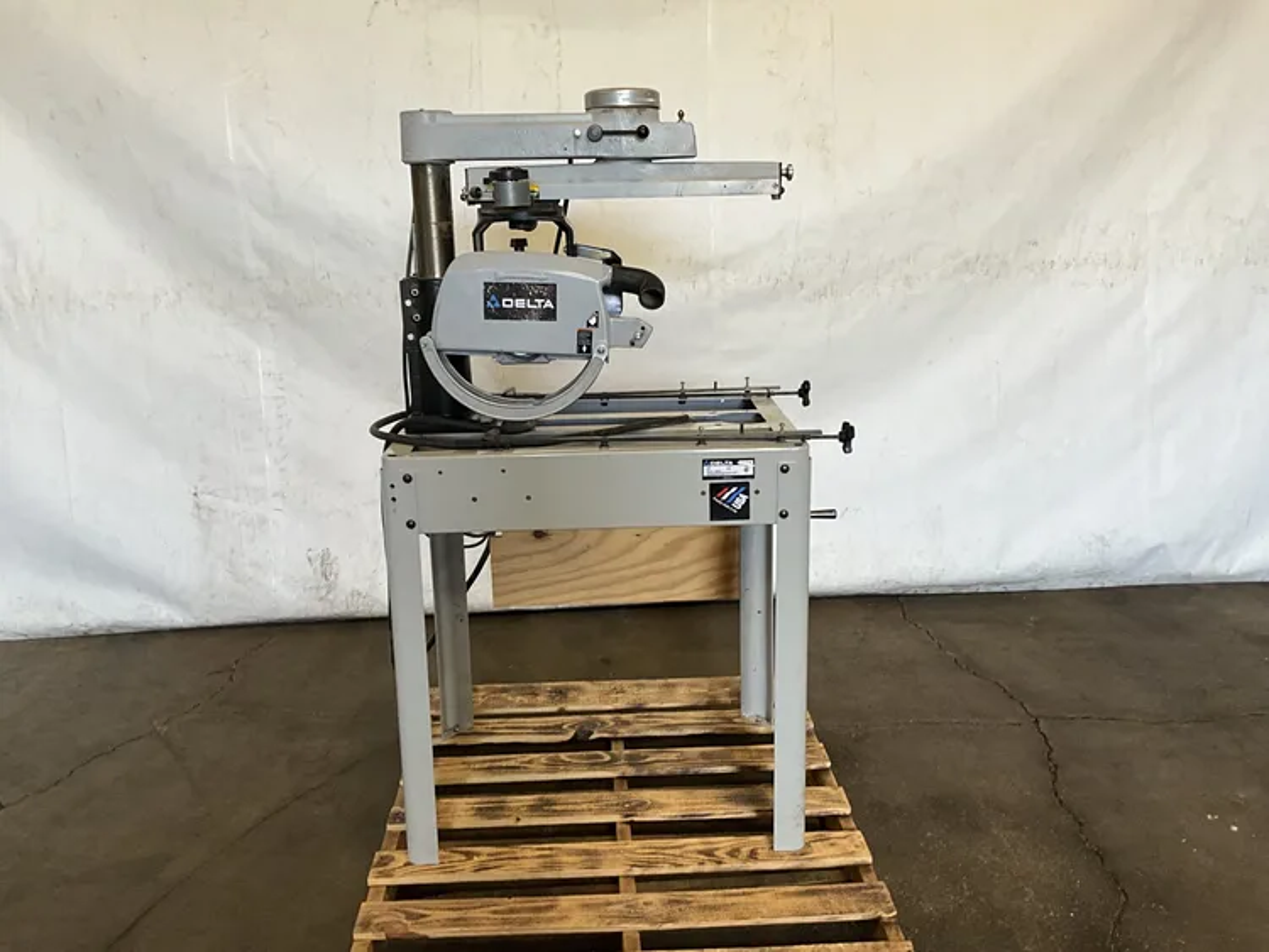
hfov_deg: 61.6
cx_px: 634
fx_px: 1063
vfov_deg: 48.3
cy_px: 476
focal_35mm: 29
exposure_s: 1/60
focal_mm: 3
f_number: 1.8
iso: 80
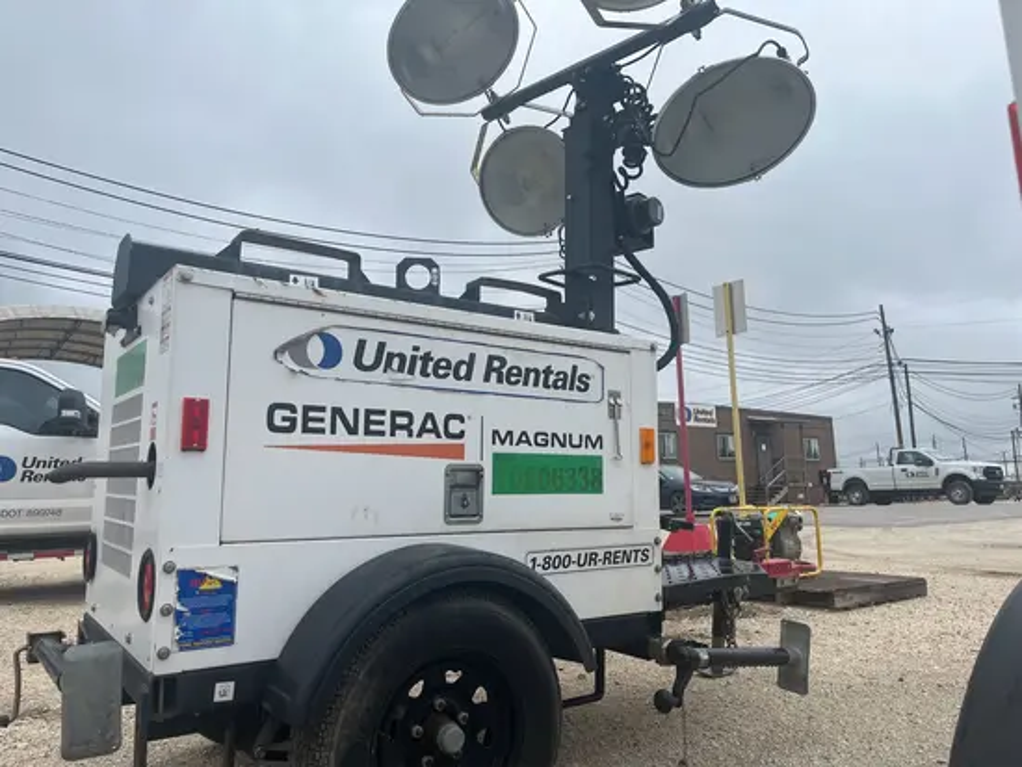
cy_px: 384
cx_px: 511
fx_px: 768
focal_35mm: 26
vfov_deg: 53.1
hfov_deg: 67.3
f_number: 1.6
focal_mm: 5.1
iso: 50
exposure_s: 1/2755
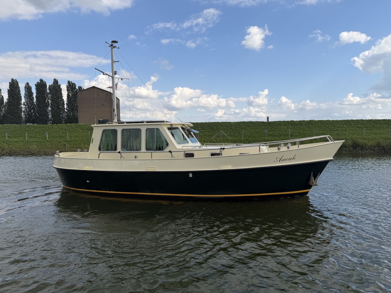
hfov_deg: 71.6
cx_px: 196
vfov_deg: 56.8
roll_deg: +0.6
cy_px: 146
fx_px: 271
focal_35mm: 24
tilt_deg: -2.7
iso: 80
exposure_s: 1/3759
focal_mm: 6.76
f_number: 1.78
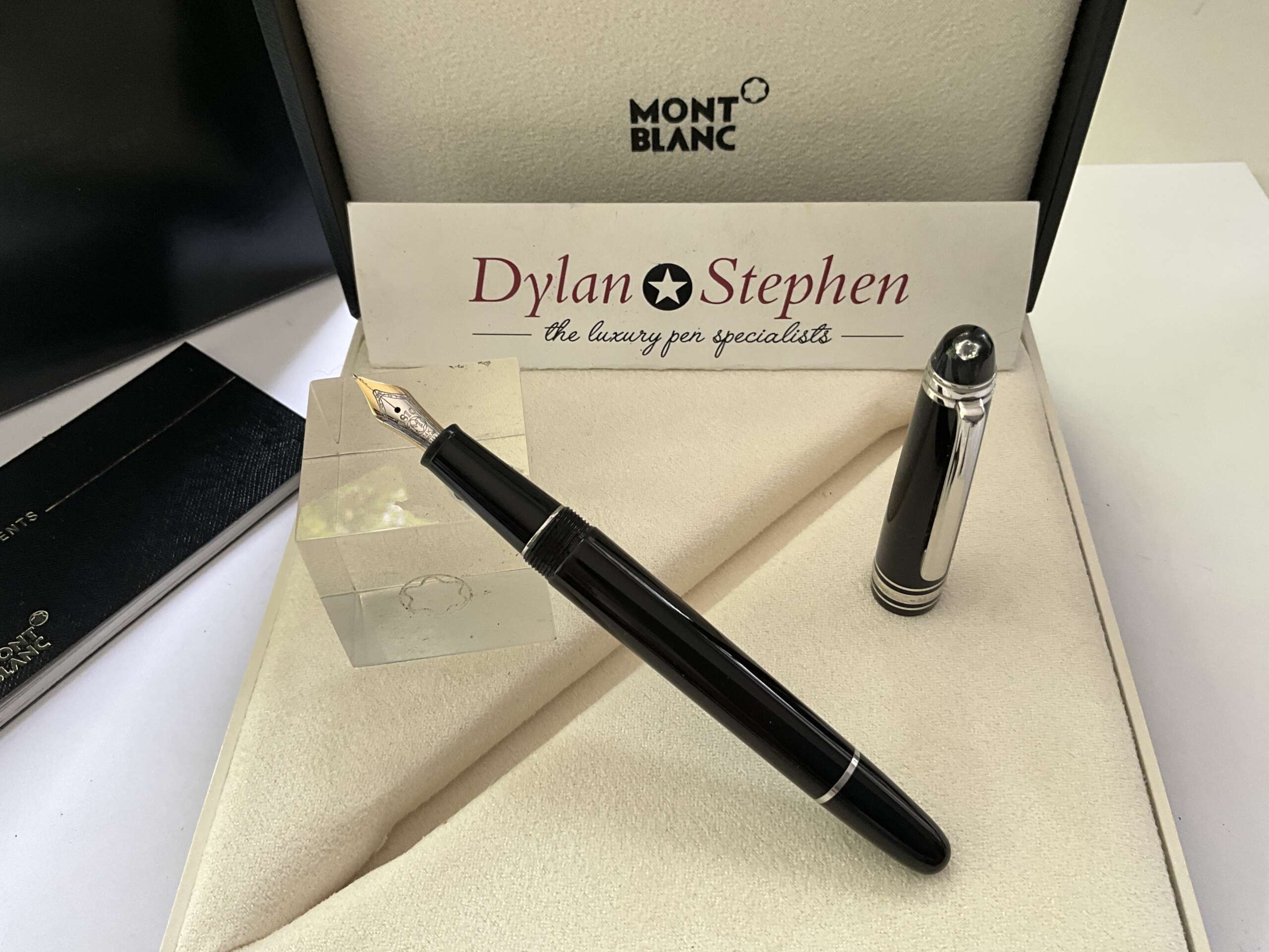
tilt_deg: -49.6
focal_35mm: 29
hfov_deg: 61.7
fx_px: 1063
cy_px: 476
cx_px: 634
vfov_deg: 48.2
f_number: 1.8
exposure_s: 1/122
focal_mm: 3
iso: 50
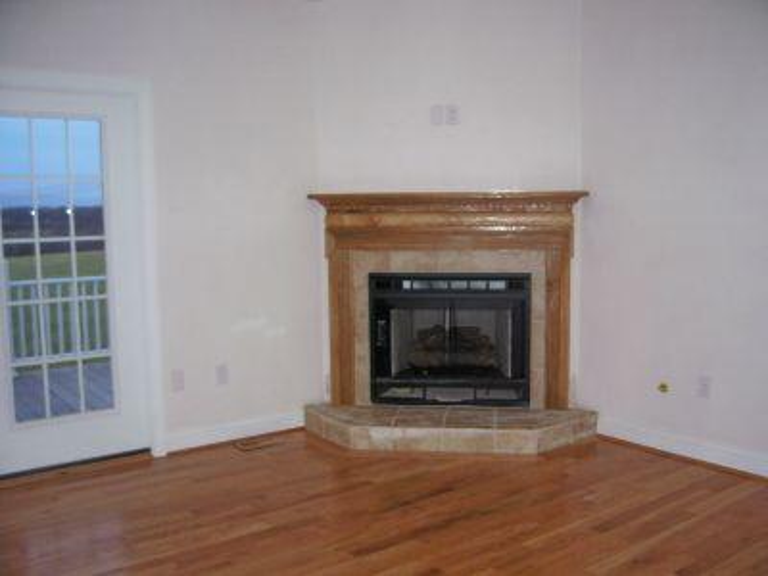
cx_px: 384
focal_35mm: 34
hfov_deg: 54.0
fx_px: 754
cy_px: 288
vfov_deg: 41.8
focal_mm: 5.6
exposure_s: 1/60
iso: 80
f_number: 2.7
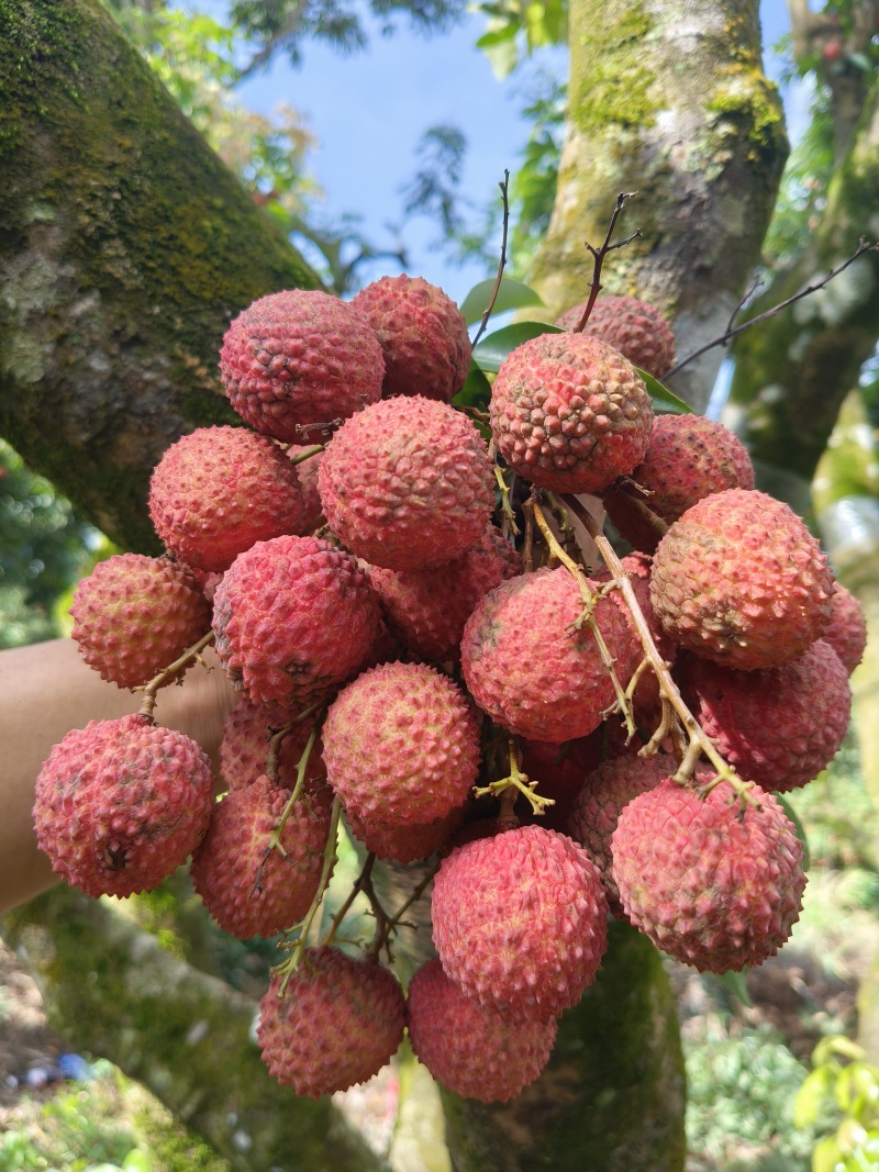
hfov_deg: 53.1
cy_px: 586
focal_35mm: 26
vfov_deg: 67.3
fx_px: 880
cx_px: 440
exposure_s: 1/546
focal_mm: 4.84
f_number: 1.8
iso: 80
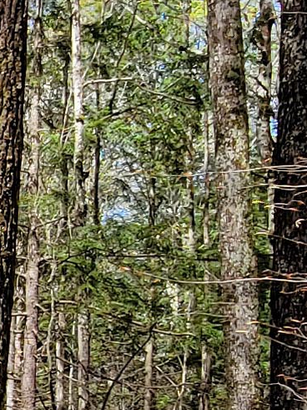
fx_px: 1254
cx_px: -463
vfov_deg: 18.2
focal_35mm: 106
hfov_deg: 11.3
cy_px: 383
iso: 50
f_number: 2.2
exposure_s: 1/750
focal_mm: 2.2
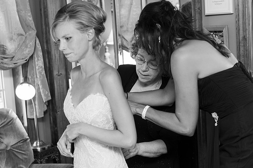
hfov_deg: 28.9
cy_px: 84
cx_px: 126
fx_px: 492
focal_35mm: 70
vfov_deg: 19.4
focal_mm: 70
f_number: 4.5
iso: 1600
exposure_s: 1/60
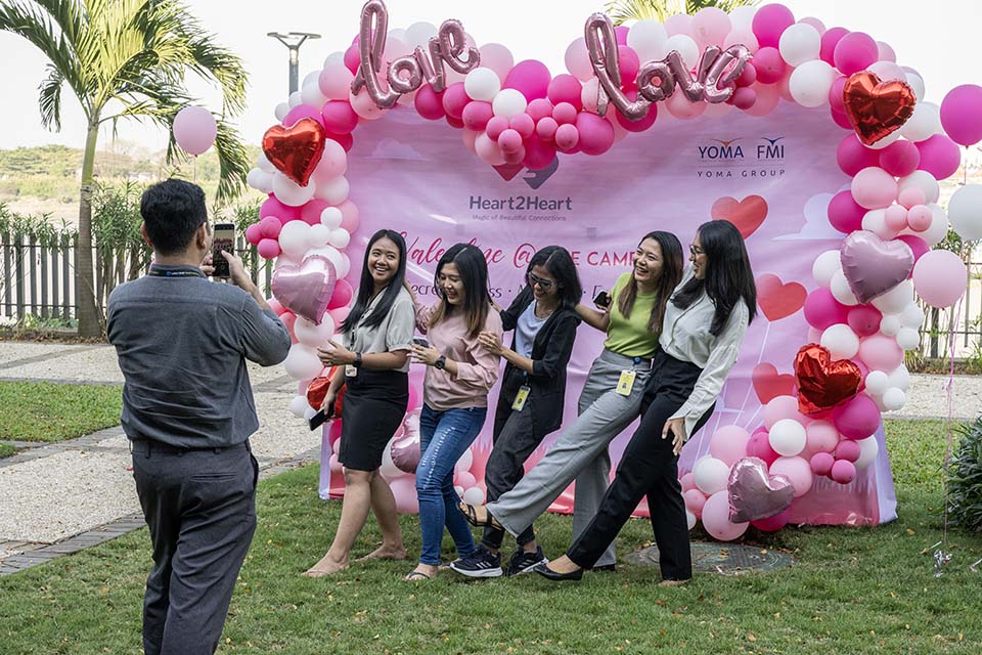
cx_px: 491
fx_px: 1609
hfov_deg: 33.9
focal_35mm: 59
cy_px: 328
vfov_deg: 23.0
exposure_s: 1/500
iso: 1100
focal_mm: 59
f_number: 8
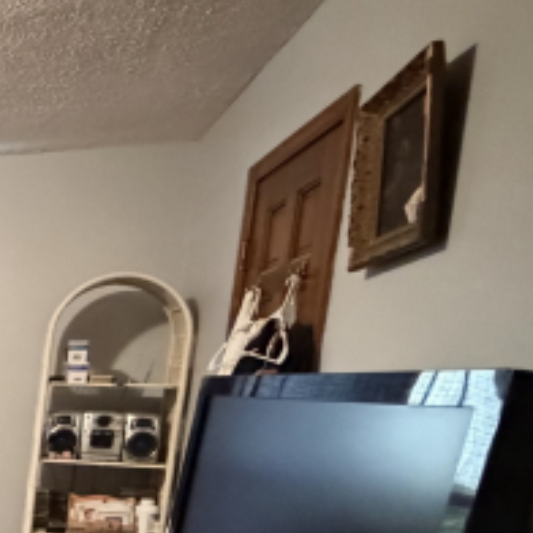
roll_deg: -0.9
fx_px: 732
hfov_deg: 26.5
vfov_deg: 36.9
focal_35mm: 42
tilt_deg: -10.1
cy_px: 503
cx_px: -298
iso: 2500
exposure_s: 1/30
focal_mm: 2.22
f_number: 2.2
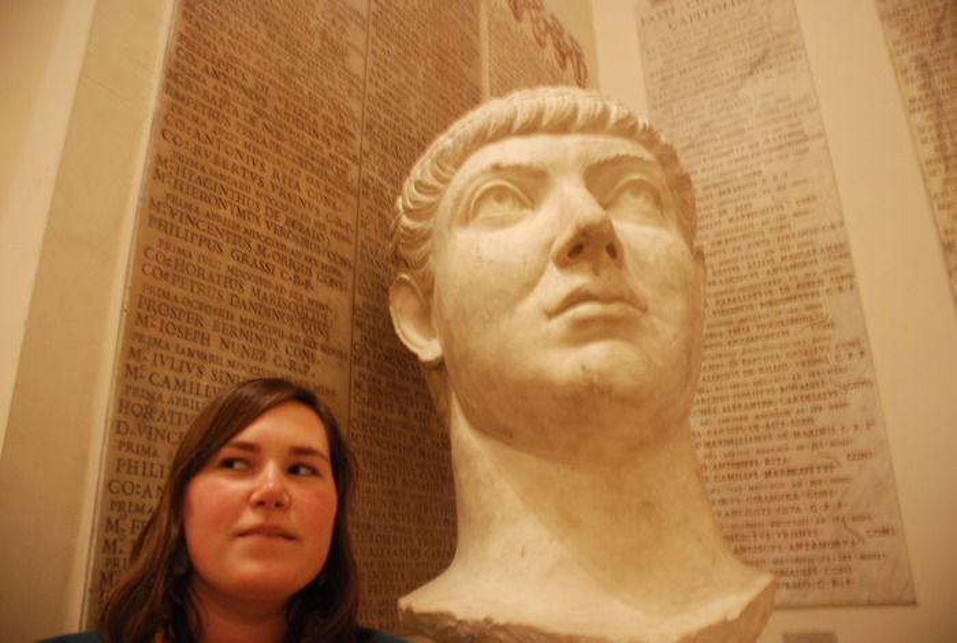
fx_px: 719
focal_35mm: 27
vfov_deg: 48.1
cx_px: 478
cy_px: 322
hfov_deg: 67.3
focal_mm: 18
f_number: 3.5
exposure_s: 1/4
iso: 400
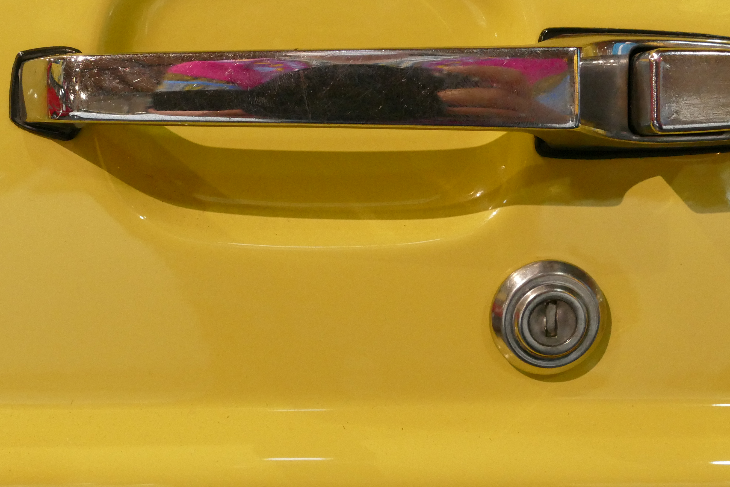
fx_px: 973
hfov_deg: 41.1
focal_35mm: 48
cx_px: 324
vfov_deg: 28.0
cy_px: 192
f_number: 4.5
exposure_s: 1/80
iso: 1600
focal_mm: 12.12
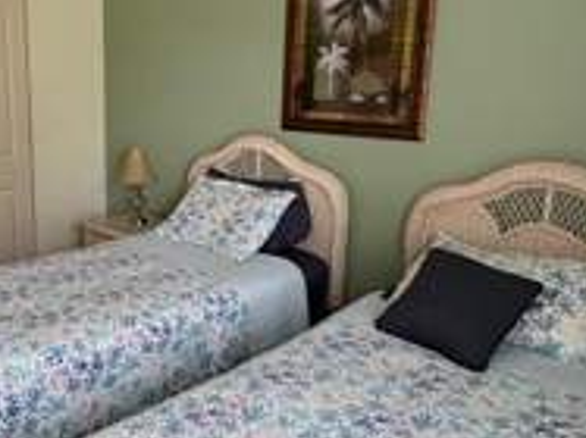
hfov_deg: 49.8
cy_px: 206
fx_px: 609
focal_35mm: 36
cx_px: 163
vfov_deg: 39.6
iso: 250
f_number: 2.2
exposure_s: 1/60
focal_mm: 2.22
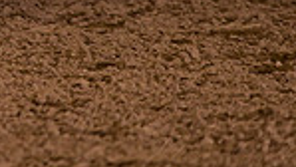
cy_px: -206
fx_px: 6416
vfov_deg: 1.5
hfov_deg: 2.6
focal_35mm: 817
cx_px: -81
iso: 1000
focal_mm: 200
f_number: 3.2
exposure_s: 1/200
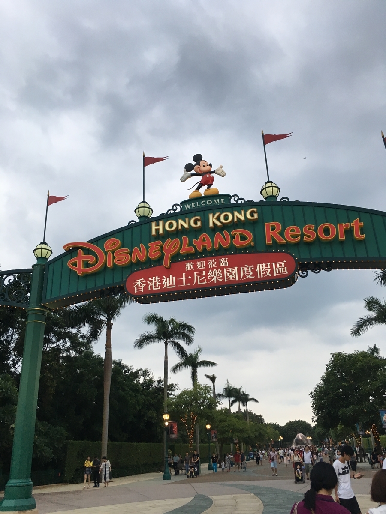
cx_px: 193
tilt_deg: +26.2
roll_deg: +3.0
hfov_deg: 48.2
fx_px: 431
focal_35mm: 29
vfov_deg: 61.7
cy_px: 257
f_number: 2.2
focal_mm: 4.15
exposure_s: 1/33
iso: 40
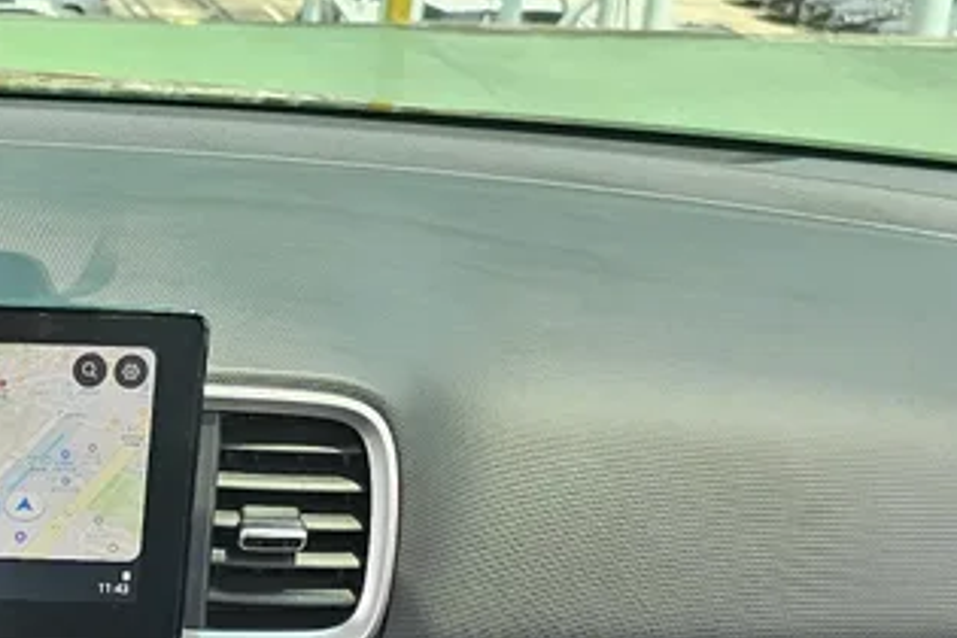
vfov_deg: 14.5
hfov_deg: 20.7
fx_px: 2419
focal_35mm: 91
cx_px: -240
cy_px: 802
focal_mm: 6.3
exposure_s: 1/120
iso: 32
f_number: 1.7
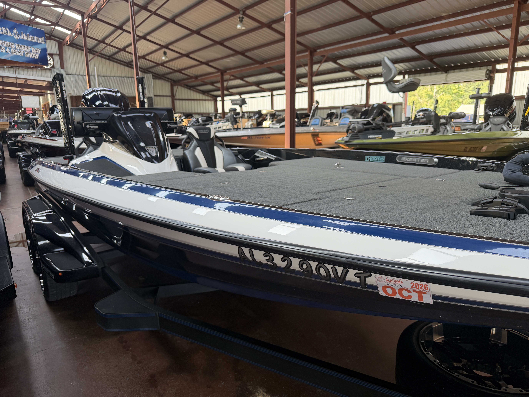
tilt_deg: -12.1
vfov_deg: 56.8
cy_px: 198
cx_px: 264
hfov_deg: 71.6
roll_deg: +1.0
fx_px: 367
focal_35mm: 24
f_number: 1.78
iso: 100
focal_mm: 6.76
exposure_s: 1/121
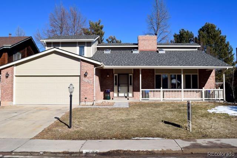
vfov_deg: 36.9
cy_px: 79
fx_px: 237
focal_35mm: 36
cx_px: 118
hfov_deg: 53.1
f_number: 10
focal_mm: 24
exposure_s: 1/400
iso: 200
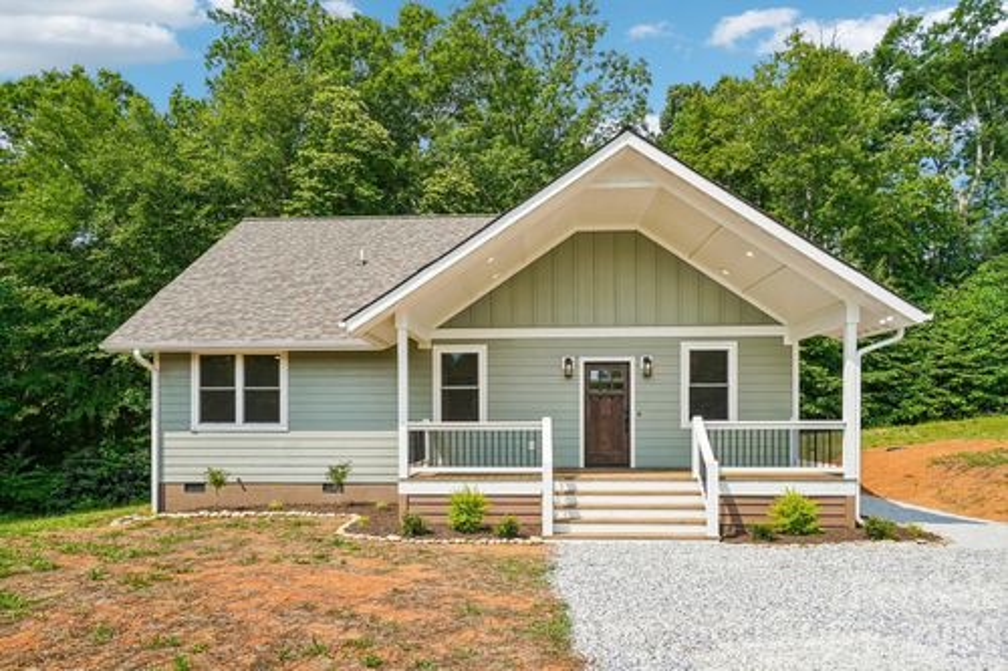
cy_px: 336
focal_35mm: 22
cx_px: 504
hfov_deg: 77.3
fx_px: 630
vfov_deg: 56.1
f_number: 8
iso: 100
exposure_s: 1/200
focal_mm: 15
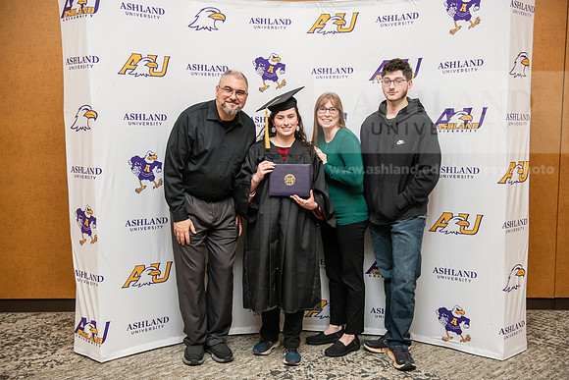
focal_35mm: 38
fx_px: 601
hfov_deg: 50.7
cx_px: 284
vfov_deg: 35.1
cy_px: 190
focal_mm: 38
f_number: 3.5
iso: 2000
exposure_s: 1/160
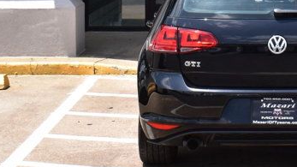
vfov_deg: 8.9
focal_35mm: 135
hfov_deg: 15.7
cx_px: 298
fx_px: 1059
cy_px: -54
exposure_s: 1/500
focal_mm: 29
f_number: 11
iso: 400
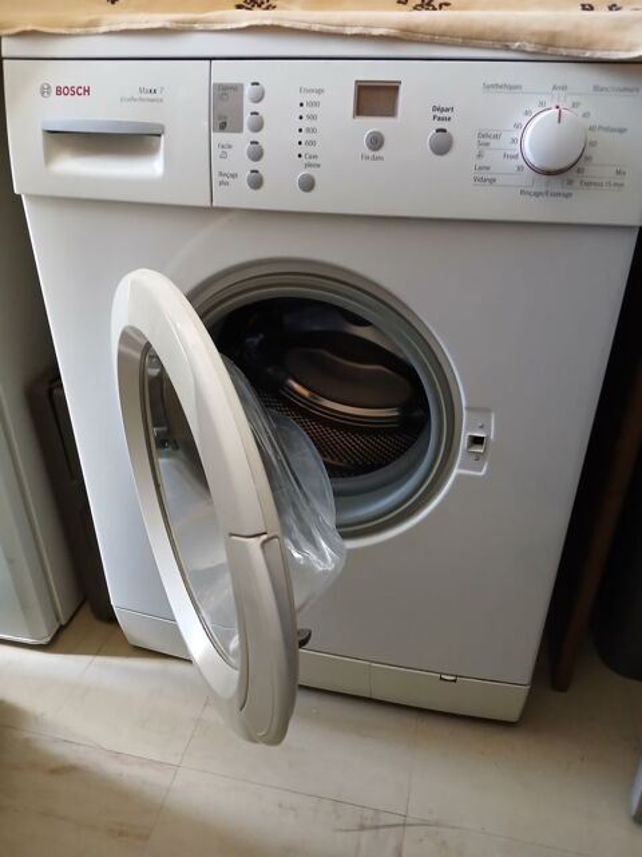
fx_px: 643
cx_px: 321
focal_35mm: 26
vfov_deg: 67.3
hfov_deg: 53.1
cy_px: 428
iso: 400
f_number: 1.8
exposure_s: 1/25
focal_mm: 3.98
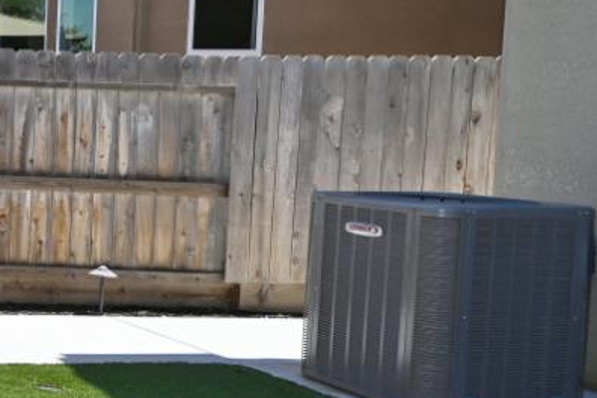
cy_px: 152
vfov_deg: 25.5
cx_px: -472
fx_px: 879
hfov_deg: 22.3
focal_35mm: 53
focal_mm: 14
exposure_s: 1/200
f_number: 9
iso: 100
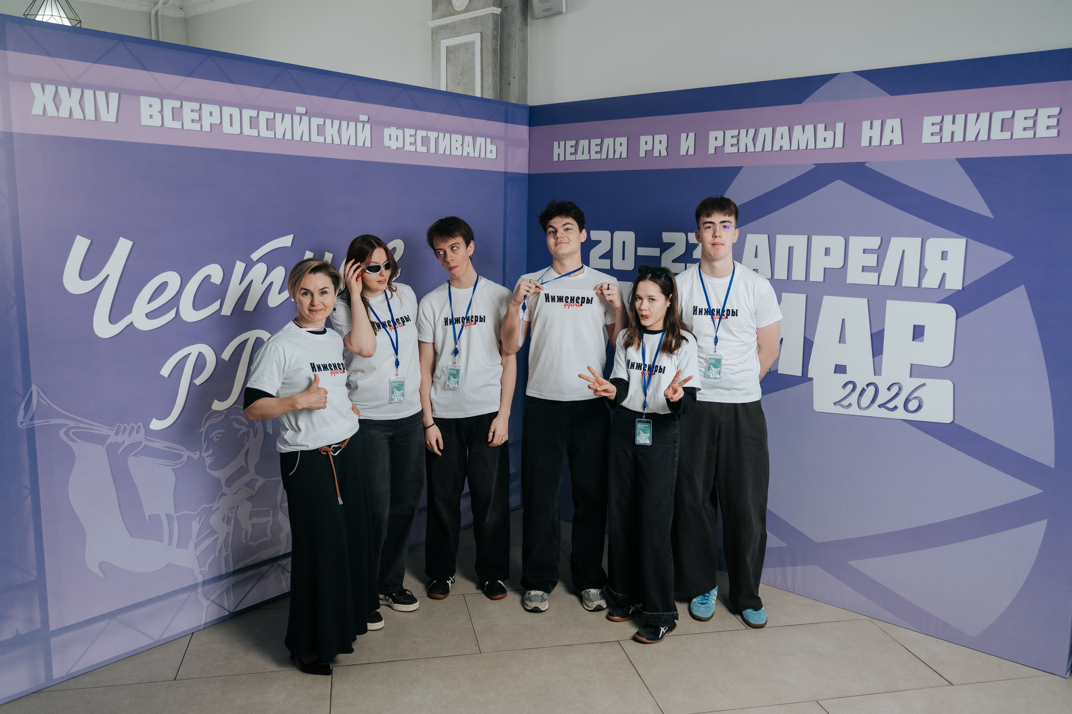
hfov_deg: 64.2
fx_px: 855
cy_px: 348
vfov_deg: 45.4
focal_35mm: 29
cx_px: 549
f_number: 2.8
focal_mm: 28
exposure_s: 1/160
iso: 800
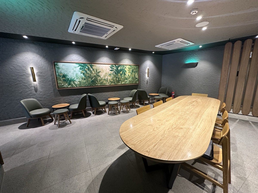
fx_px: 104
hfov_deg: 102.1
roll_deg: +1.4
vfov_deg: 85.7
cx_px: 129
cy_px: 96
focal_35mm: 14
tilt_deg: -12.1
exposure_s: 1/50
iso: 160
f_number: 2.2
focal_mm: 2.22
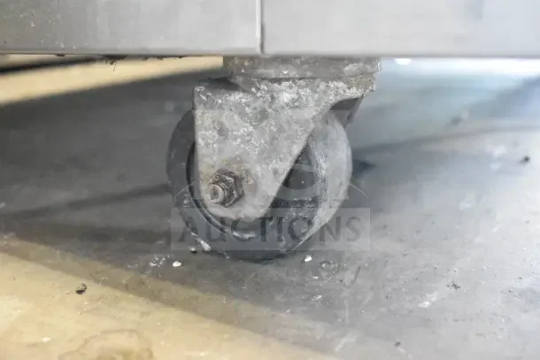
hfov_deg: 47.9
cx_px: 270
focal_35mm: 40
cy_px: 180
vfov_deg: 33.0
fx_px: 608
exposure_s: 1/40
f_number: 4
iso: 20000
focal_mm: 27
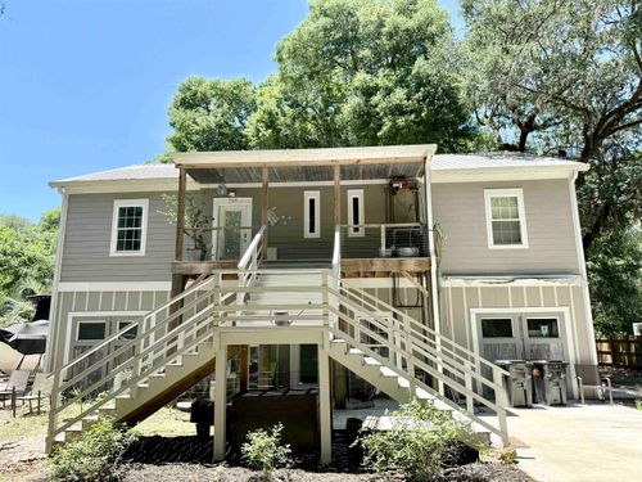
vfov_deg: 56.8
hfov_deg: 71.6
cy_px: 241
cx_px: 321
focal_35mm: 24
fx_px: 445
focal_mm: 6.76
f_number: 1.78
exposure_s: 1/1653
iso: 100
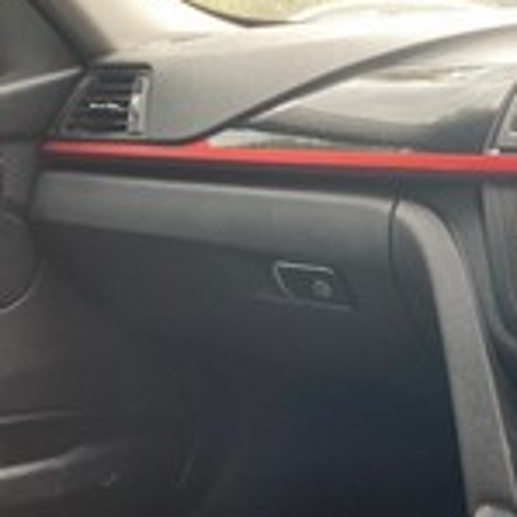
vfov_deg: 29.1
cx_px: 496
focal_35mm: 58
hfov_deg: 28.1
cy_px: 382
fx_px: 980
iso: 64
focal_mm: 3.99
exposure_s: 1/121
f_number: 1.8
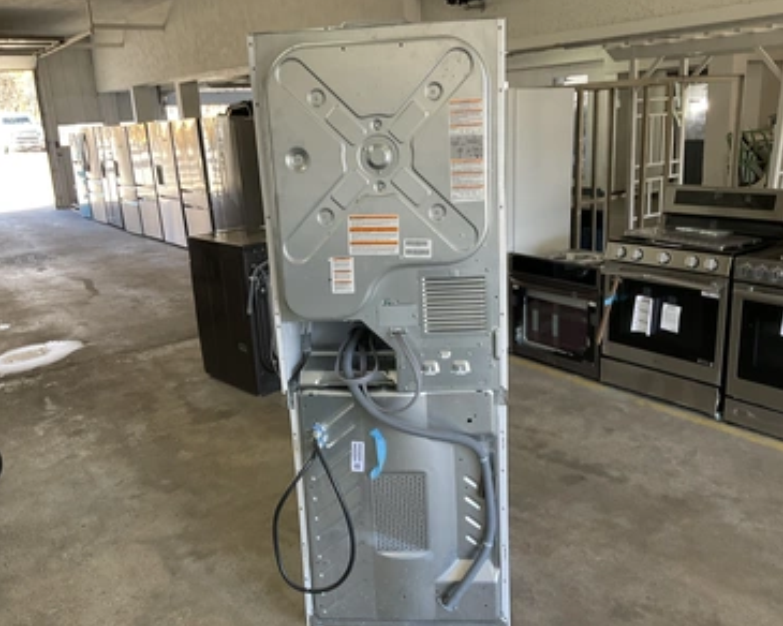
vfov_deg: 47.1
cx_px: 390
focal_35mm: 31
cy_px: 317
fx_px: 718
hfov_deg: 57.2
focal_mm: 3
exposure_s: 1/60
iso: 50
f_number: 1.8
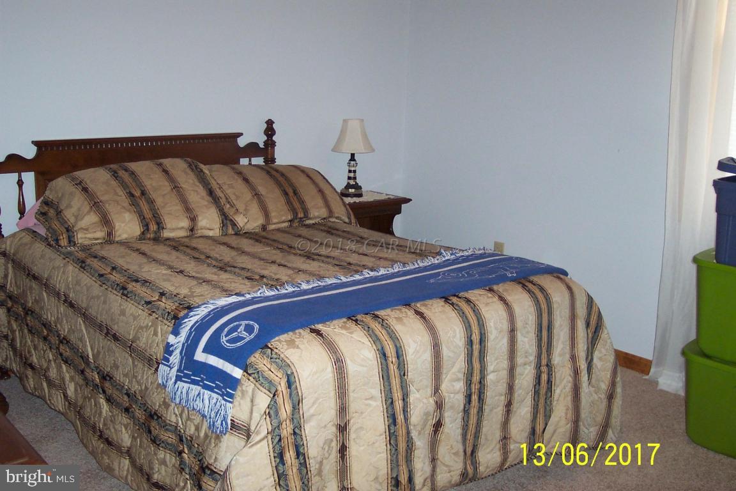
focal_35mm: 38
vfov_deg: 35.1
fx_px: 777
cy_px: 246
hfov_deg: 50.7
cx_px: 368
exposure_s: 1/30
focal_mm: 8
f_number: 2.8
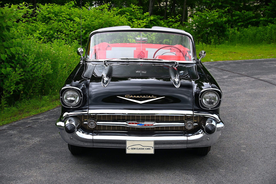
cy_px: 92
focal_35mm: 69
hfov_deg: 29.2
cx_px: 138
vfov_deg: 19.7
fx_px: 529
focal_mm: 46
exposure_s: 1/160
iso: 400
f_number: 4.2
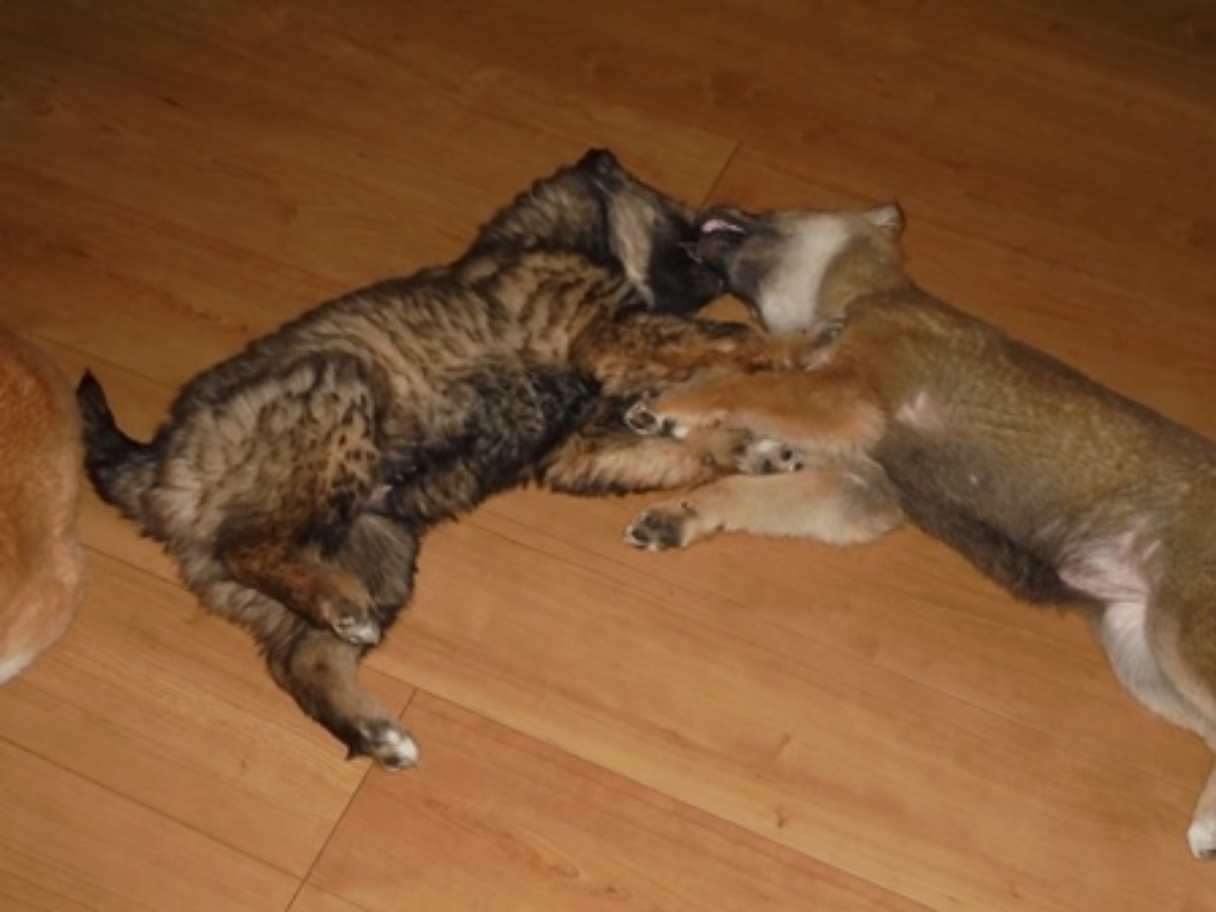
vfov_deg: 33.6
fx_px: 1511
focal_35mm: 43
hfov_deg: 43.9
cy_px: 456
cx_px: 608
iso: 400
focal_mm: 7.8
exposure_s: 1/50
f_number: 4.5
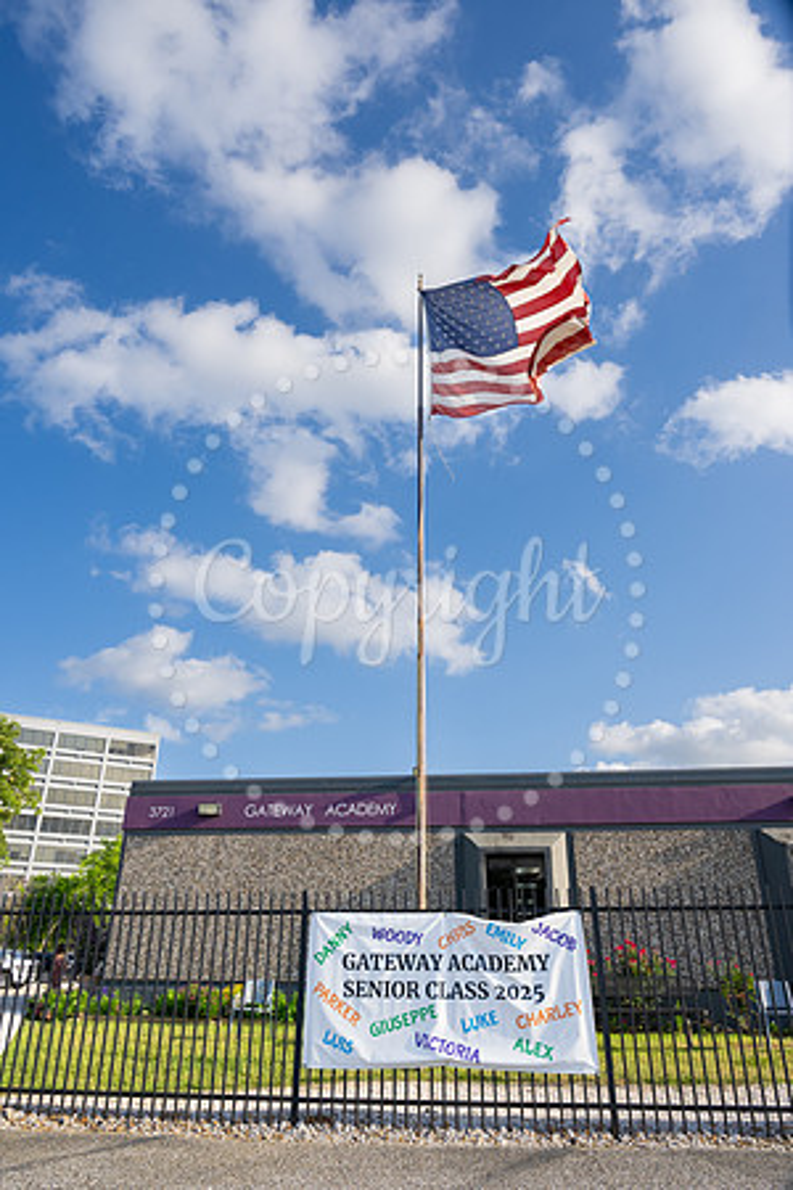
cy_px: 595
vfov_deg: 73.7
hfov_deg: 53.1
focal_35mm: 24
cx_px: 396
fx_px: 793
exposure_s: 1/400
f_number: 11
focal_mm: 24
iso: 320
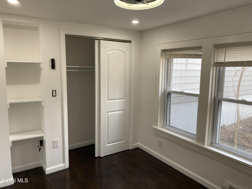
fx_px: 189
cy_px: 94
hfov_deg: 67.3
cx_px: 126
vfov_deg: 53.1
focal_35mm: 26
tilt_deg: -8.7
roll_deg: -0.3
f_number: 1.8
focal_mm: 4.25
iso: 50
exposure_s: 1/120
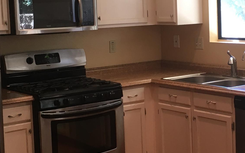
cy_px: 60
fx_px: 547
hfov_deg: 25.1
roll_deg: +1.9
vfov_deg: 15.9
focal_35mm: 82
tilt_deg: -6.9
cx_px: 159
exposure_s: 1/30
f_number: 2.2
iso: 50
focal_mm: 4.15
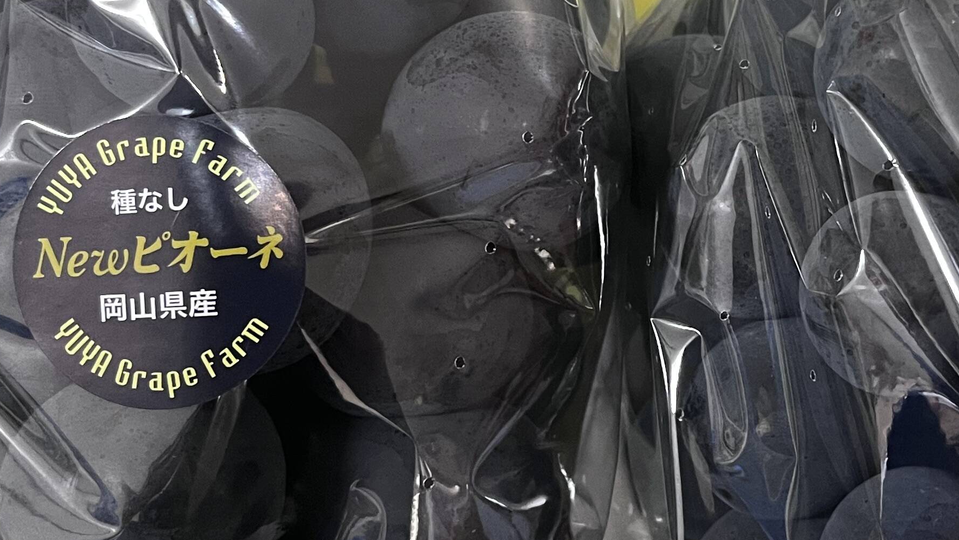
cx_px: 646
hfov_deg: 32.5
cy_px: 190
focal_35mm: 64
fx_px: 1627
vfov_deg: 18.8
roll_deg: +1.7
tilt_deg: -33.5
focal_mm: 5.1
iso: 320
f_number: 1.6
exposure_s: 1/60
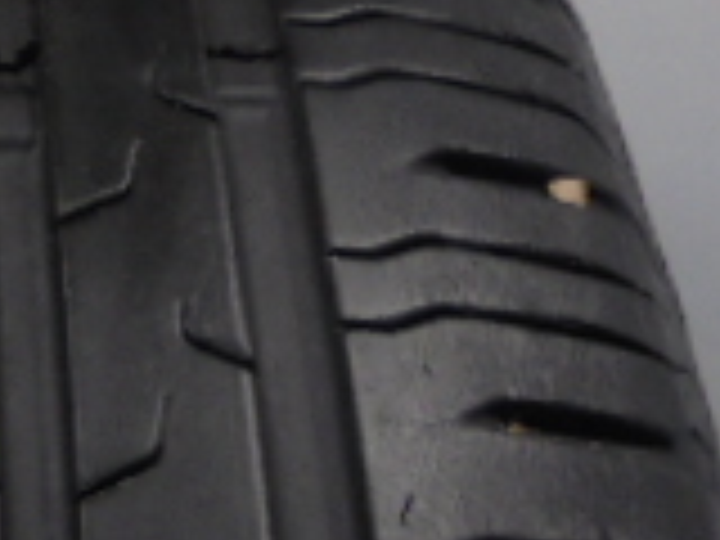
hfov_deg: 17.7
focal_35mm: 104
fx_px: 2163
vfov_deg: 13.3
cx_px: -225
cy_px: -302
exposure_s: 1/30
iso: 100
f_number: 3.5
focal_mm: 4.6
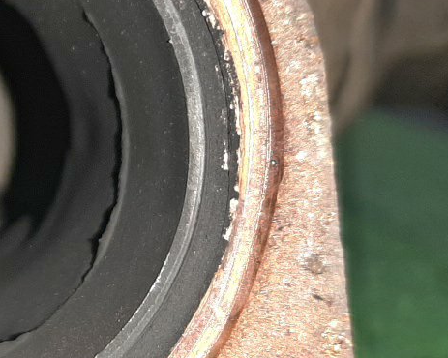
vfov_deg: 19.4
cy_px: 161
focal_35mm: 79
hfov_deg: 22.4
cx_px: -79
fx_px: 1047
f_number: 1.7
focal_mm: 3.93
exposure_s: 1/25
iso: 271
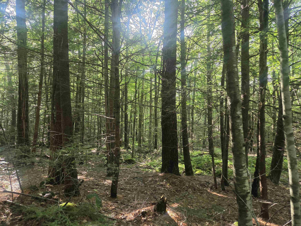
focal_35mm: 23
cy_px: 113
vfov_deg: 58.9
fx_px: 200
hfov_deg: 73.9
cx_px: 150
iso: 160
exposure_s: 1/180
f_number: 1.8
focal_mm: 5.4
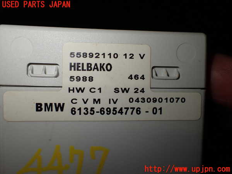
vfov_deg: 46.8
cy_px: 87
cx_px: 116
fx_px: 201
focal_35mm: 30
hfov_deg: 60.0
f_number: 3.2
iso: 100
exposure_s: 1/125
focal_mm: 5.4
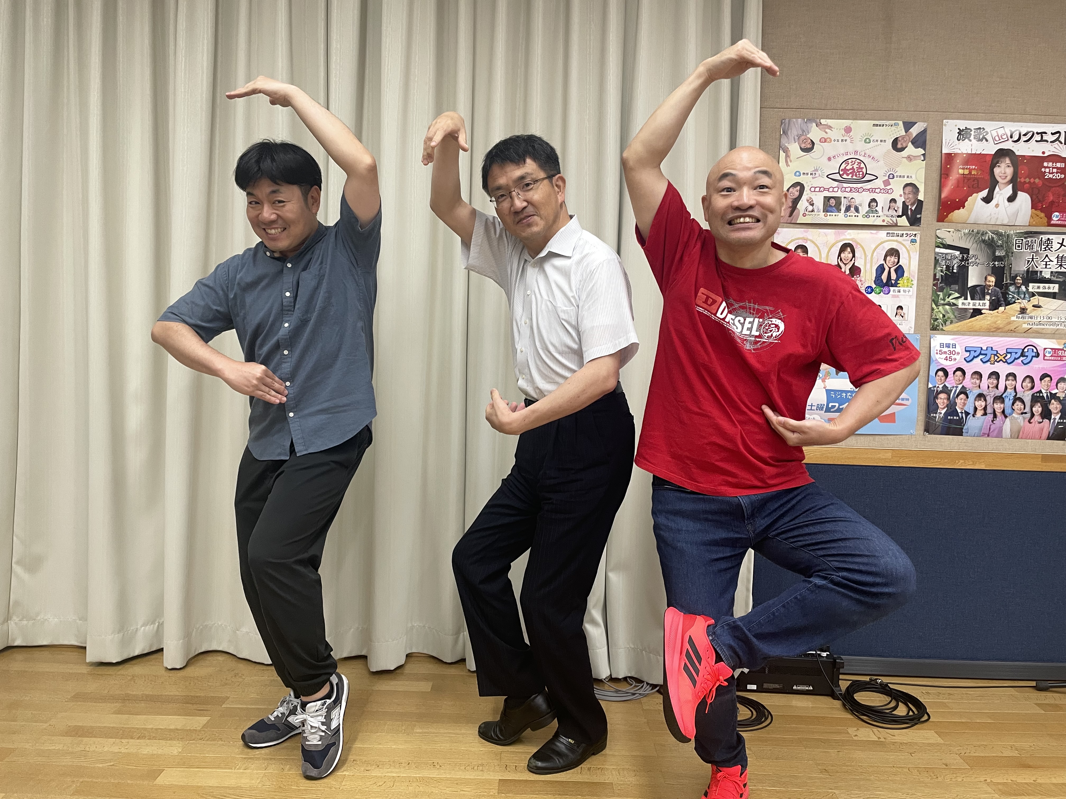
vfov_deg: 53.1
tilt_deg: -3.4
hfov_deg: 67.3
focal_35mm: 26
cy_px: 400
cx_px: 533
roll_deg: -1.5
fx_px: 801
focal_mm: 4.2
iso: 125
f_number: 1.6
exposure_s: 1/63
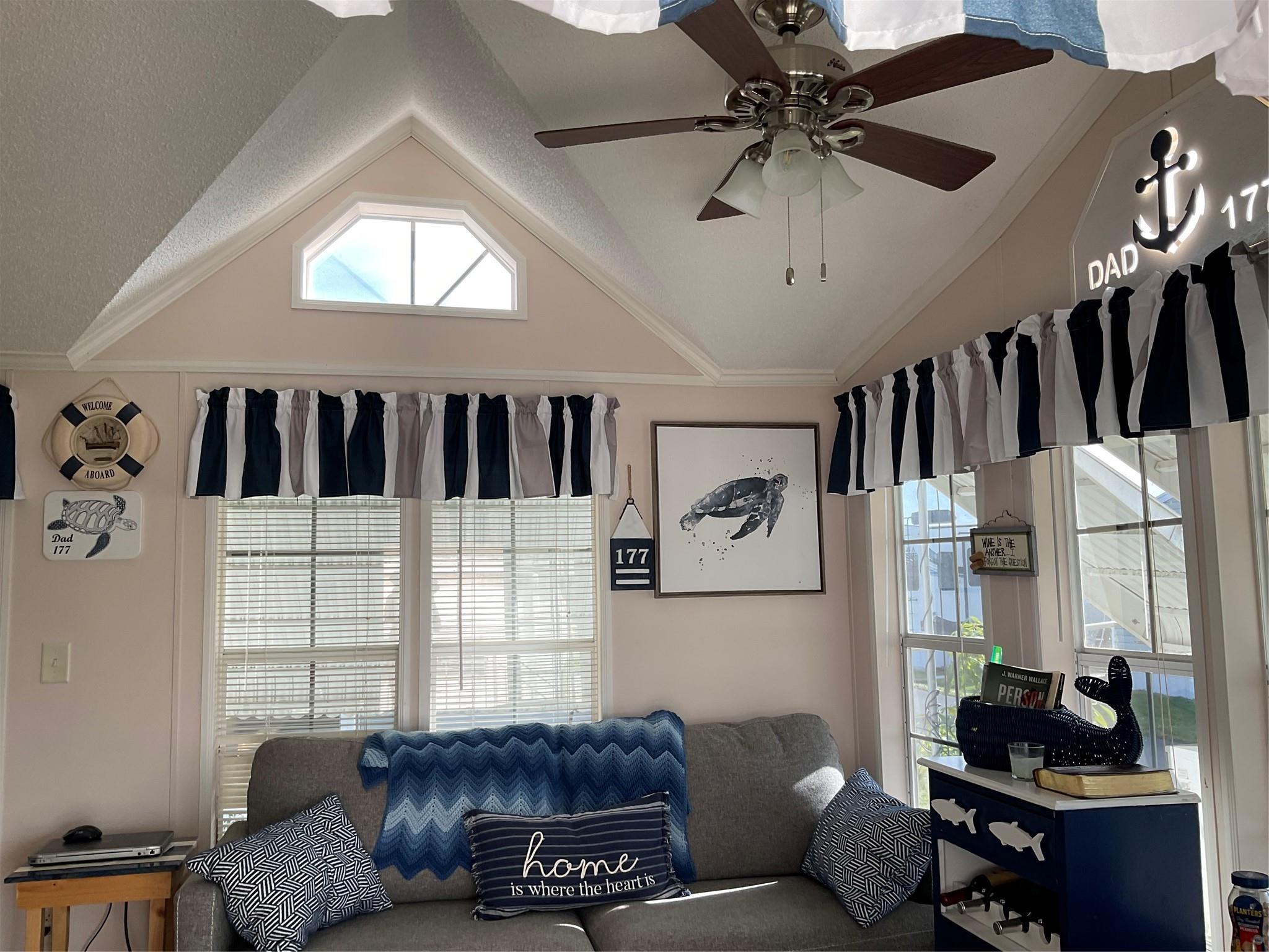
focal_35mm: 29
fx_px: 1063
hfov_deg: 61.7
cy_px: 476
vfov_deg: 48.2
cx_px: 634
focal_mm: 3
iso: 20
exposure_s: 1/120
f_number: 1.8
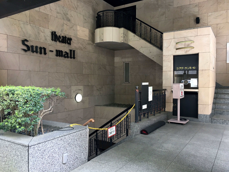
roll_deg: +0.0
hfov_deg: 61.7
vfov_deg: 48.2
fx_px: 192
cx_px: 114
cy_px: 86
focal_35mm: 29
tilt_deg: -0.5
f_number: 2.2
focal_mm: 4.15
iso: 25
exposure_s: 1/40
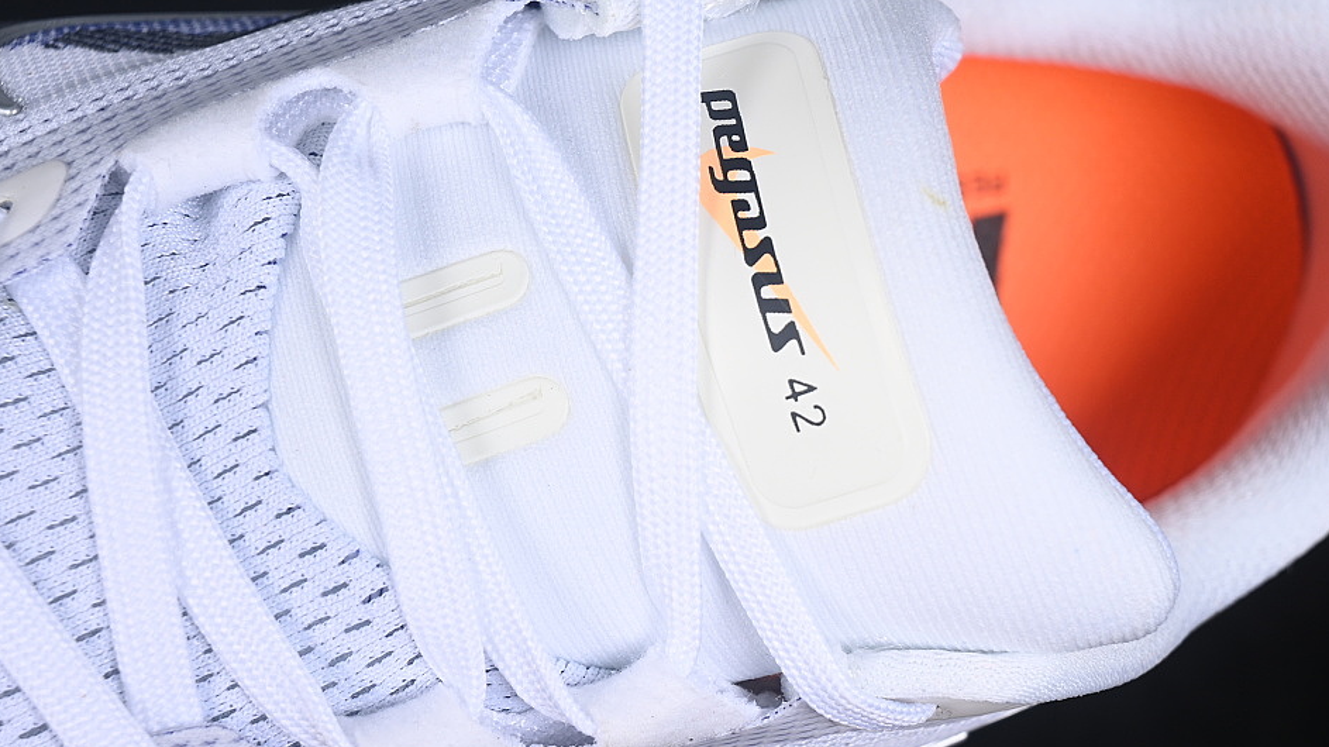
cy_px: 382
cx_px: 644
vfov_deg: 13.4
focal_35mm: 90
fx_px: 3171
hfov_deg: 23.7
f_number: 7.1
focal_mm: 50
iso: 160
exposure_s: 1/80
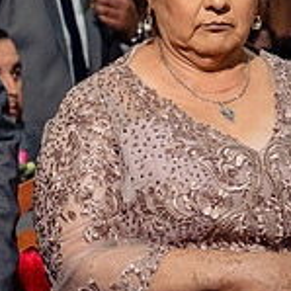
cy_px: 73
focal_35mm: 219
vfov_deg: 8.0
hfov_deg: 7.9
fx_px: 2083
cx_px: -27
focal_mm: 66
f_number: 5
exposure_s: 1/100
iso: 2000
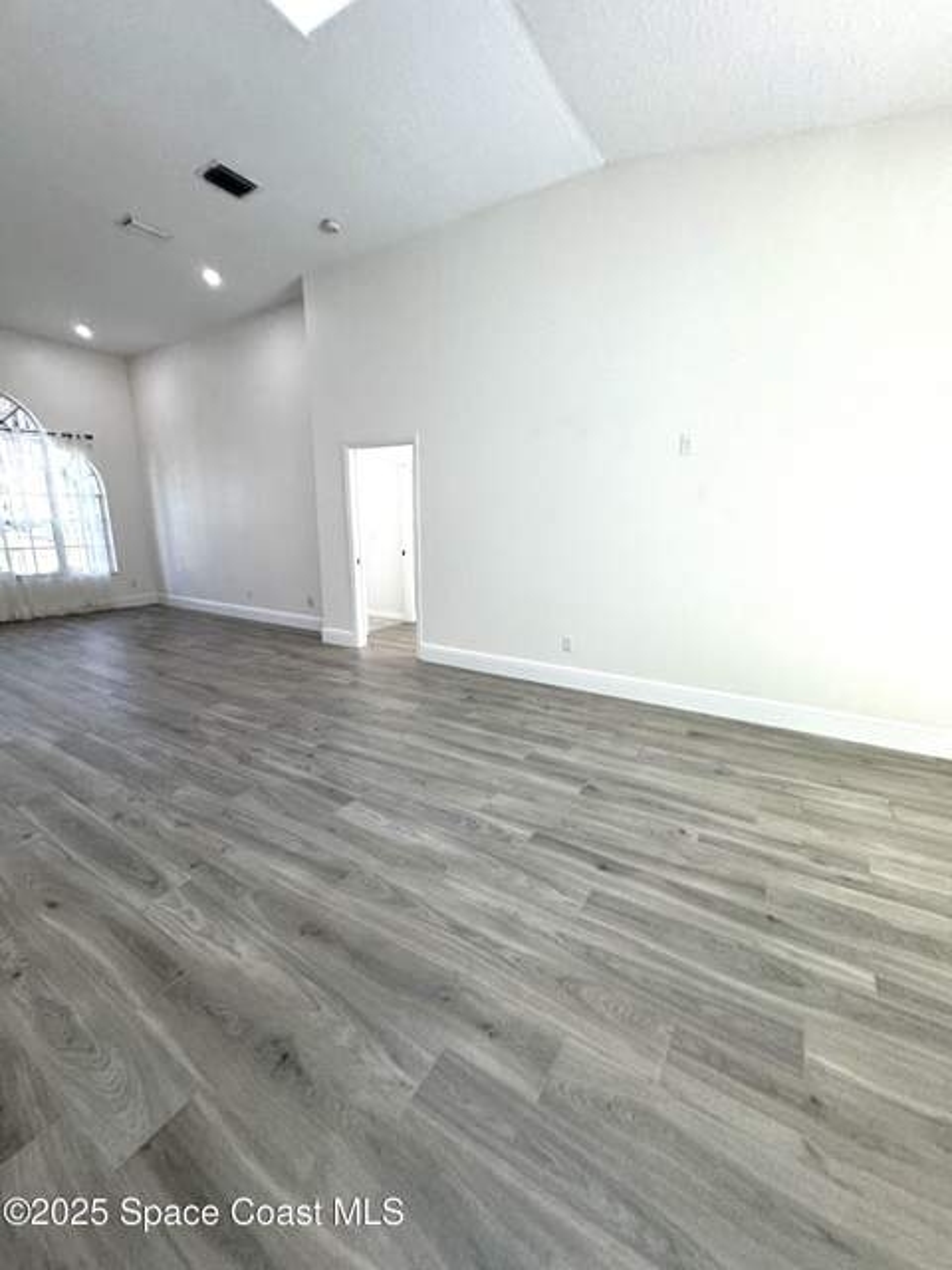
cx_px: 476
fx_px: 513
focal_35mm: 14
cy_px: 635
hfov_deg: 85.7
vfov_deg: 102.1
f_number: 2.2
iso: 125
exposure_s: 1/120
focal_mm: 2.22
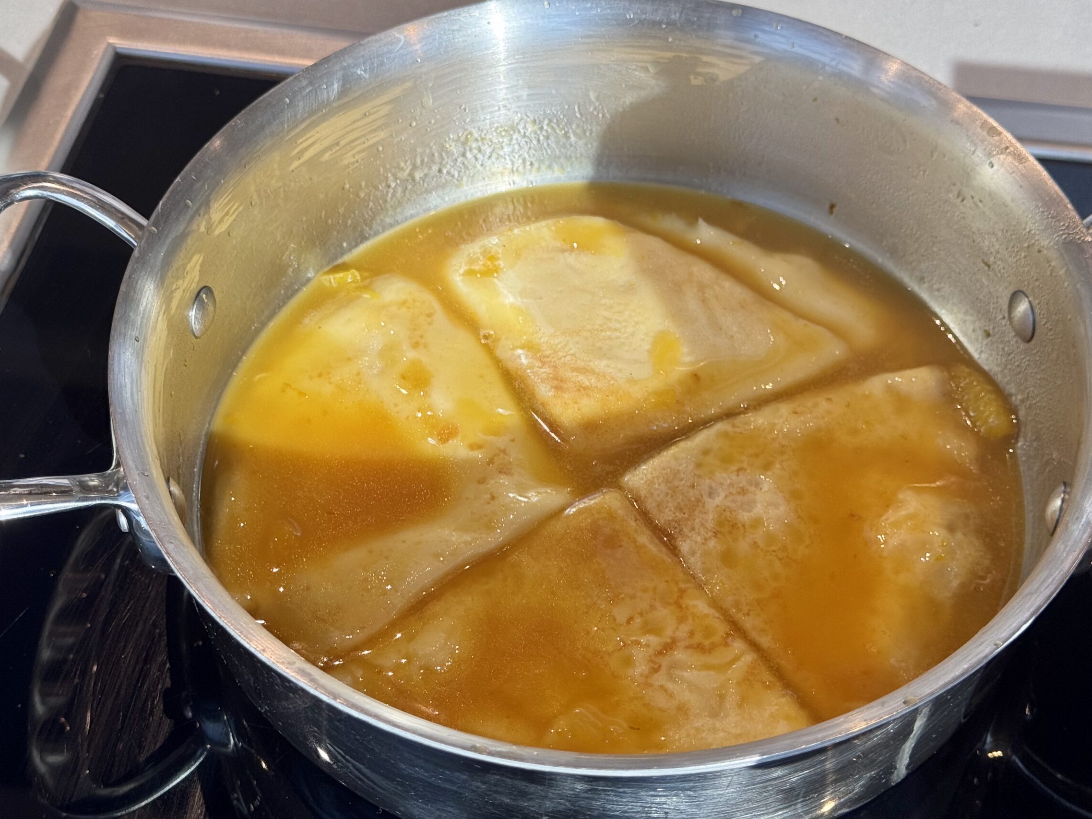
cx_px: 559
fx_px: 1703
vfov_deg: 27.0
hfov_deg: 35.5
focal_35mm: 54
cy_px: 399
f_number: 1.78
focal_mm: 6.76
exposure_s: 1/176
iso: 64
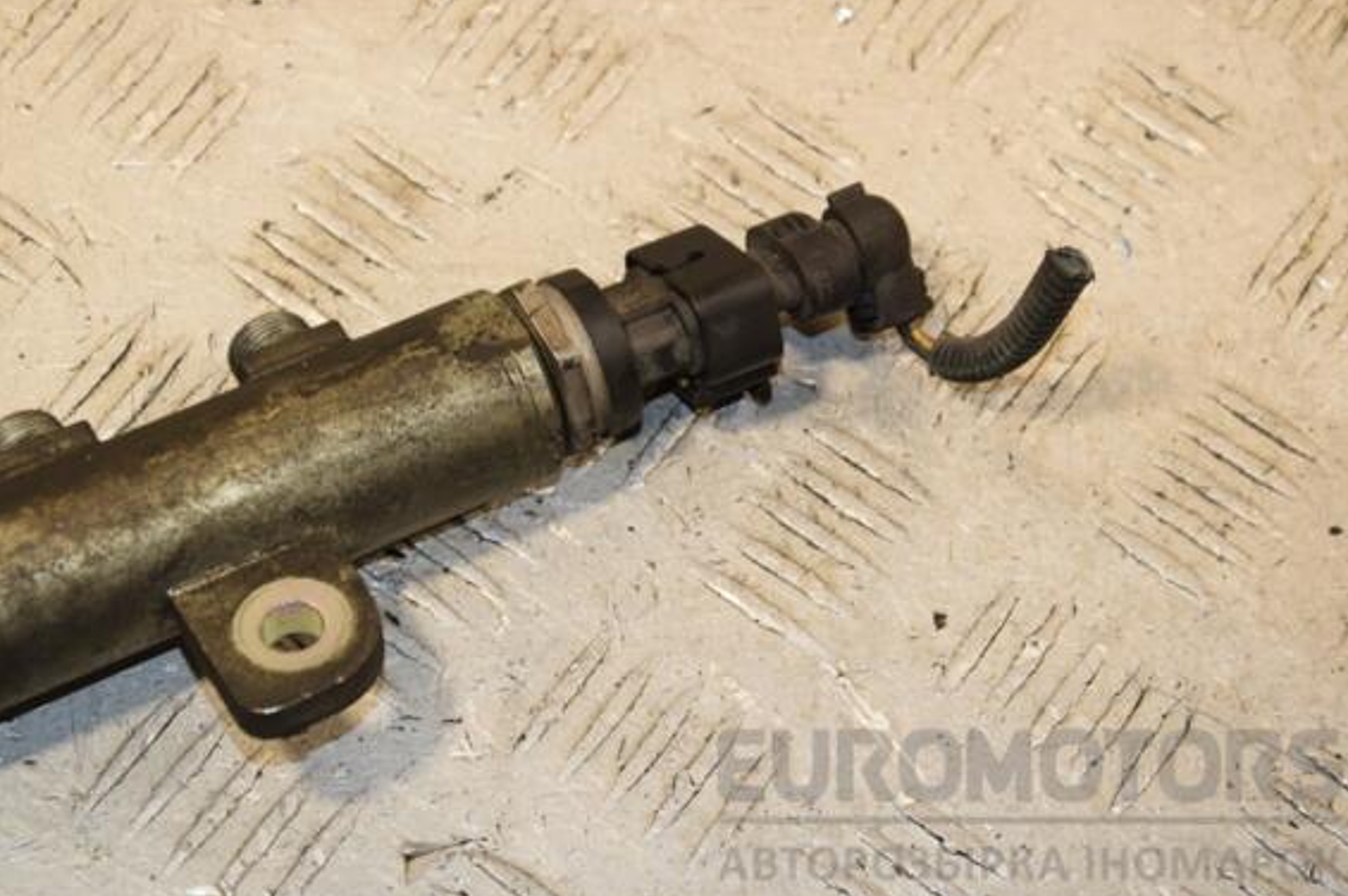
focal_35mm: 120
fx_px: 4473
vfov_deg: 11.5
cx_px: 673
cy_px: 448
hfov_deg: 17.1
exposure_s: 1/200
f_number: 8
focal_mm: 75
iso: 800
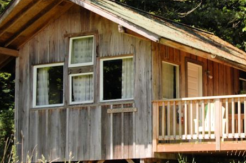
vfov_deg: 11.0
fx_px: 847
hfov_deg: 16.5
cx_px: 167
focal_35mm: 124
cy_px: 53
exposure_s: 1/90
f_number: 5.3
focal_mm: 46
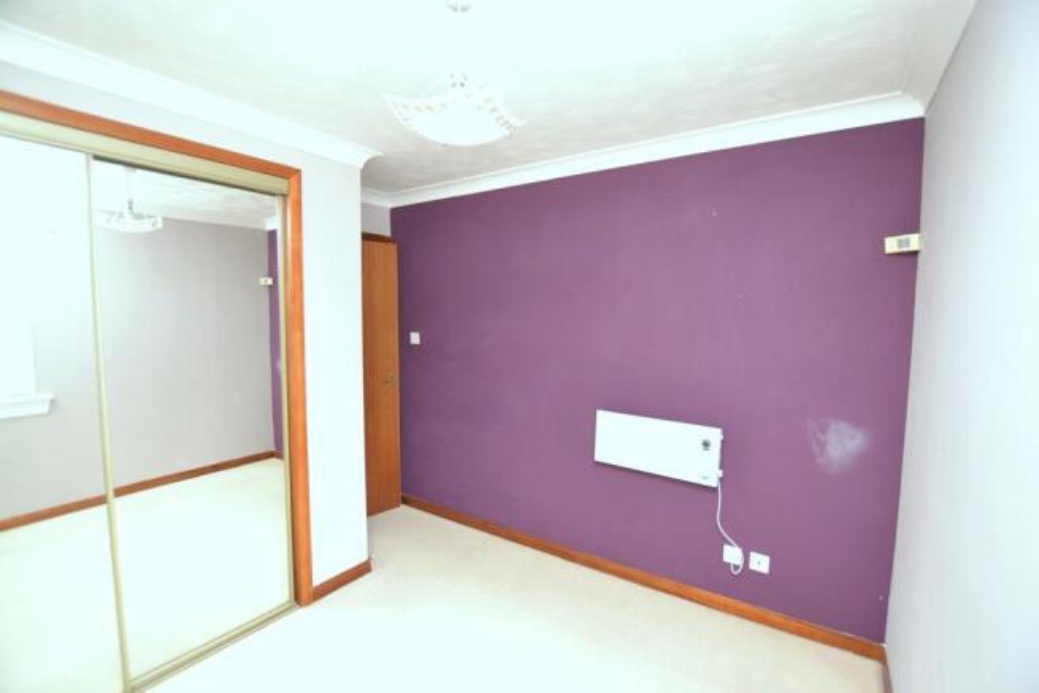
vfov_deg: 77.4
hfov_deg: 100.4
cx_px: 520
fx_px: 433
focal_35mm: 15
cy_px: 346
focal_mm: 10
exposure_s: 1/60
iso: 1000
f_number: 3.5
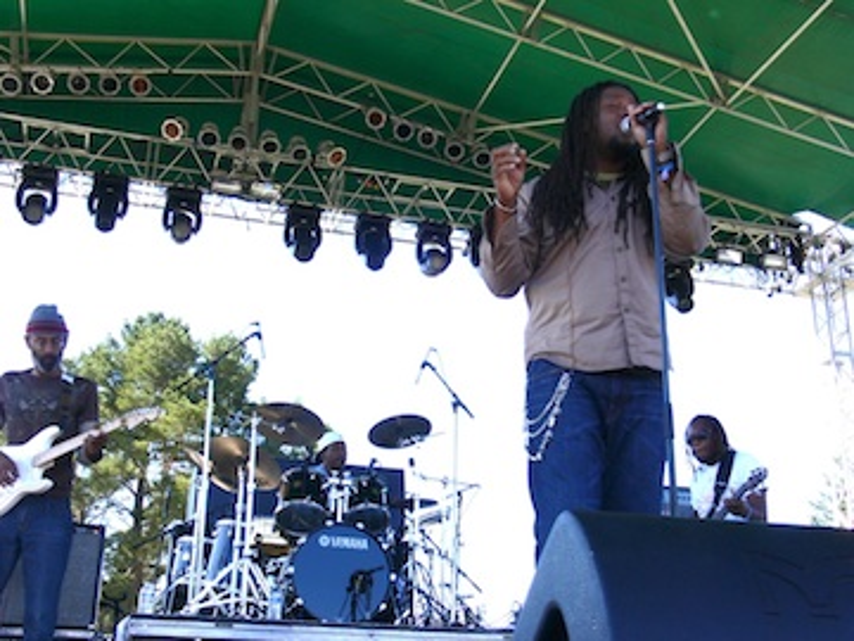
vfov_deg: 32.2
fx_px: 1110
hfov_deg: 42.1
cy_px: 320
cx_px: 427
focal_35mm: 45
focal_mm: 9.6
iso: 80
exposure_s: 1/100
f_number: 5.6
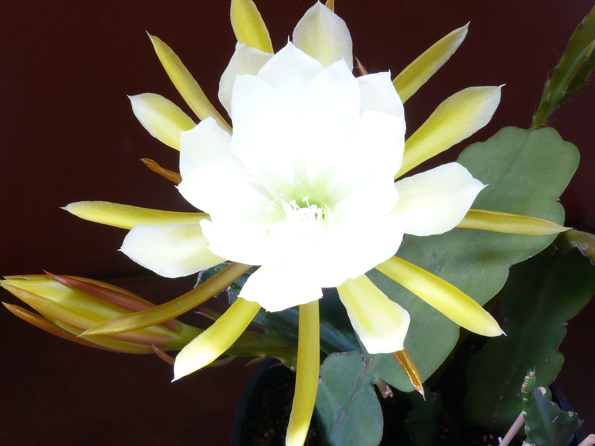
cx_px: 298
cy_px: 223
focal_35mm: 35
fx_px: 602
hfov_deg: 52.6
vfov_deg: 40.7
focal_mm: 7.4
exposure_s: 1
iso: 100
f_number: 11
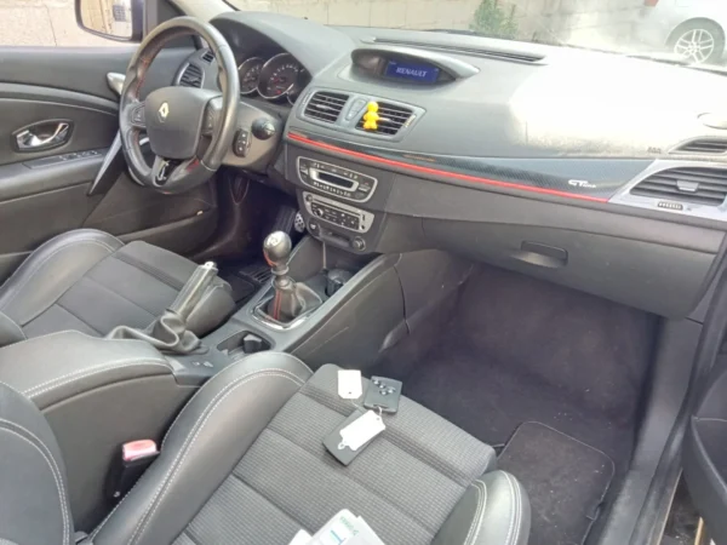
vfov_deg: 49.7
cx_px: 364
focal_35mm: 28
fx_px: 588
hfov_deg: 63.4
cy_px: 272
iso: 368
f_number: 2.2
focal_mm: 3.46
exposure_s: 1/33.3
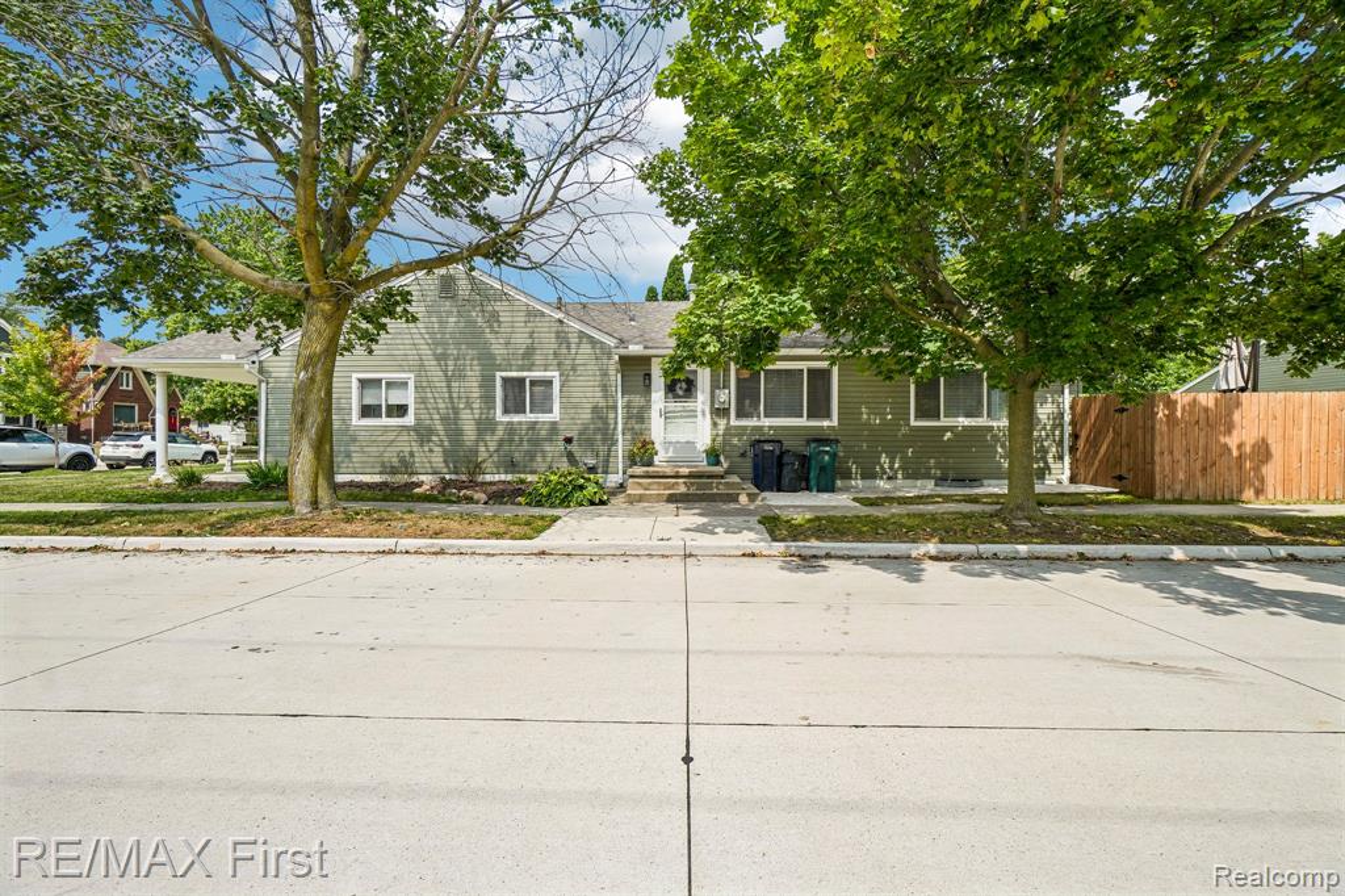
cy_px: 448
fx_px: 560
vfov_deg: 77.3
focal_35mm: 15
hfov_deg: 100.4
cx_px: 672
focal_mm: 10
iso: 100
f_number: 8
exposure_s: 1/350
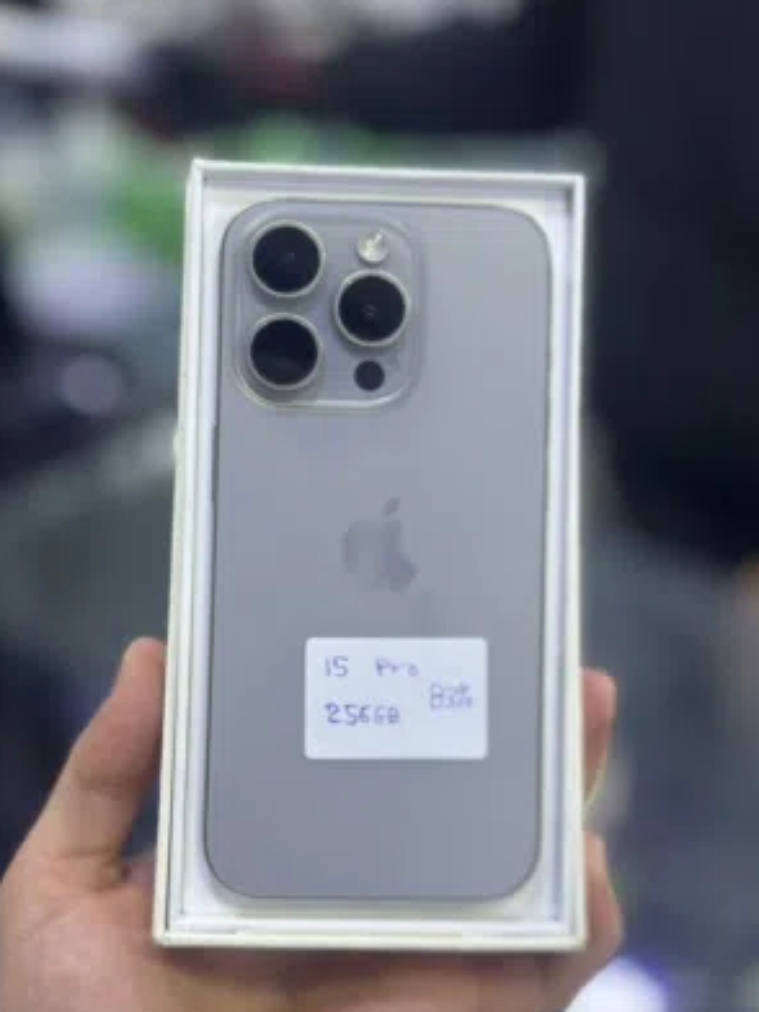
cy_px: 511
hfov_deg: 29.7
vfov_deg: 38.9
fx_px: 1433
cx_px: 374
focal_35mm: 49
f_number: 1.78
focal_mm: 6.86
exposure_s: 1/100
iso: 80
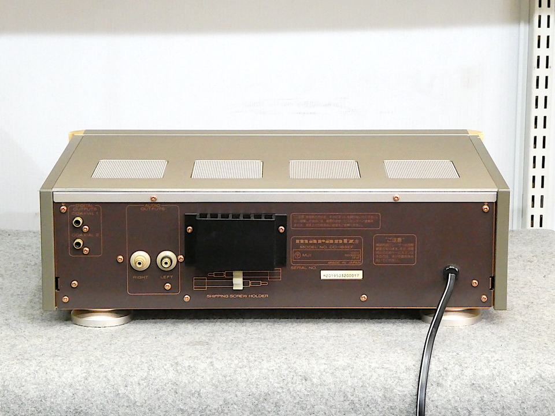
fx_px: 1844
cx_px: 278
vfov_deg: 12.9
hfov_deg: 17.1
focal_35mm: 115
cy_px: 208
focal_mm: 20.6
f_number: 6.3
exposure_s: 1/40
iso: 1600
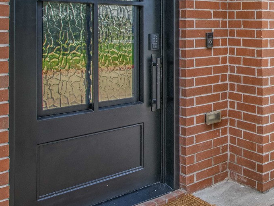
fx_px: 364
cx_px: 338
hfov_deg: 32.9
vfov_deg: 30.9
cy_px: 46
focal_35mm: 46
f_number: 7.1
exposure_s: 1/100
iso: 100
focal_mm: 15
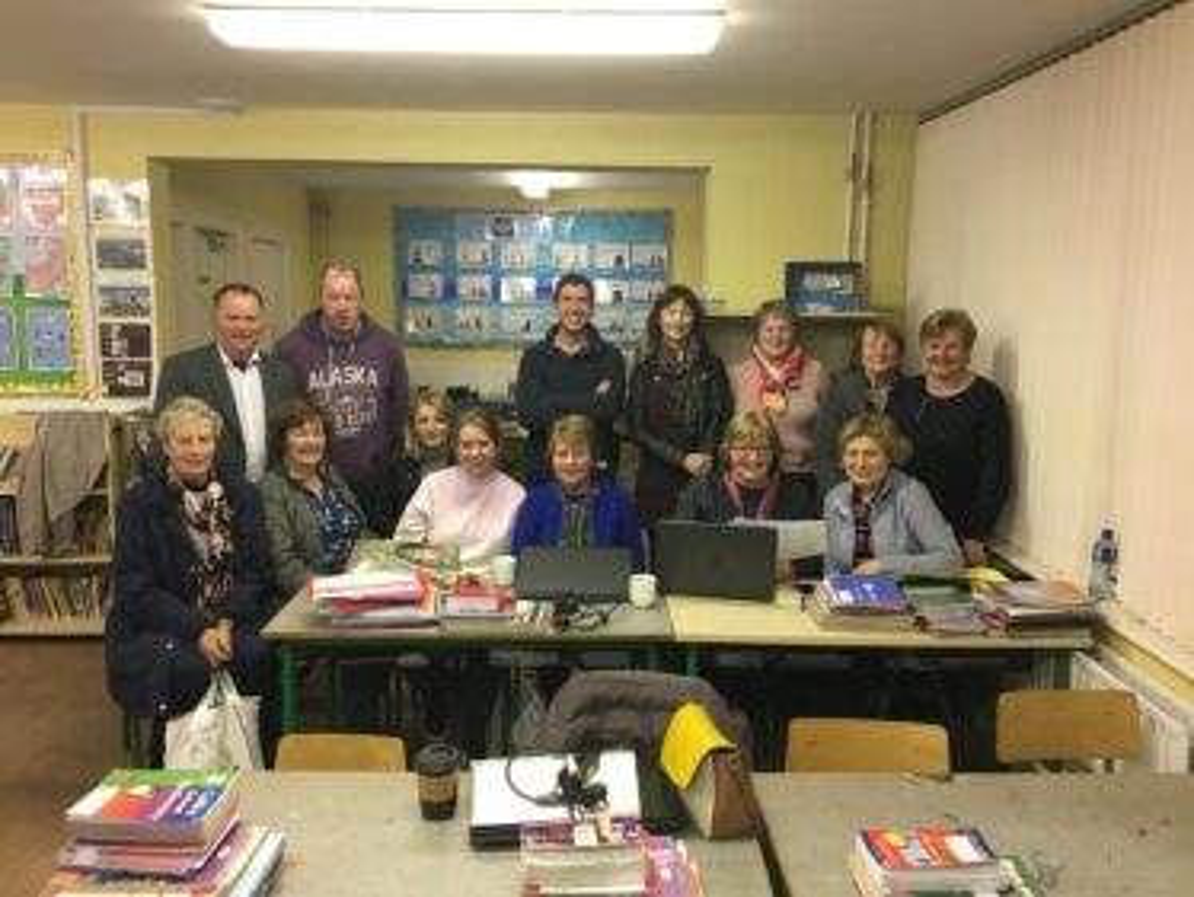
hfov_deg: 61.6
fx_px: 1001
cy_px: 448
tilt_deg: -7.5
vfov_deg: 48.3
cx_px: 597
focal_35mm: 29
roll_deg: -0.8
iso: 125
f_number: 2.2
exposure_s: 1/33
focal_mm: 4.15
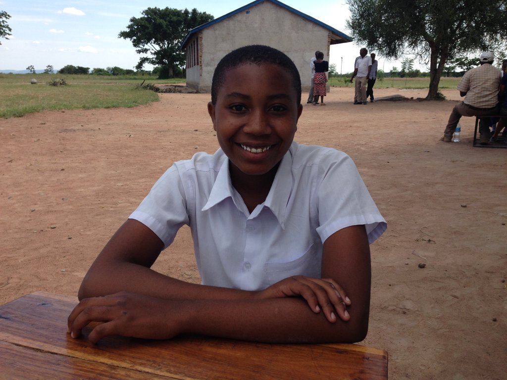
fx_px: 483
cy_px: 190
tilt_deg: -13.8
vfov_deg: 42.9
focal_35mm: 33
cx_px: 254
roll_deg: +0.1
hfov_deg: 55.4
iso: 50
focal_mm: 4.12
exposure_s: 1/919
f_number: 2.4
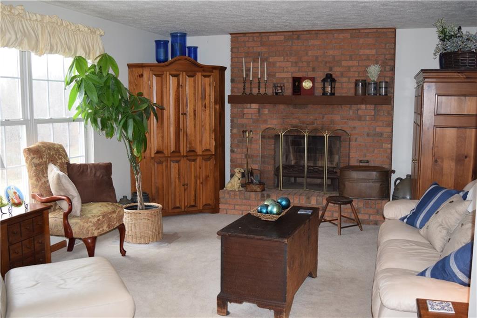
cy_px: 159
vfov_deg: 36.8
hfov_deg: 53.1
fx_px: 477
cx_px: 238
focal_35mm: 36
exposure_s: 1/100
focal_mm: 24
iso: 800
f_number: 5
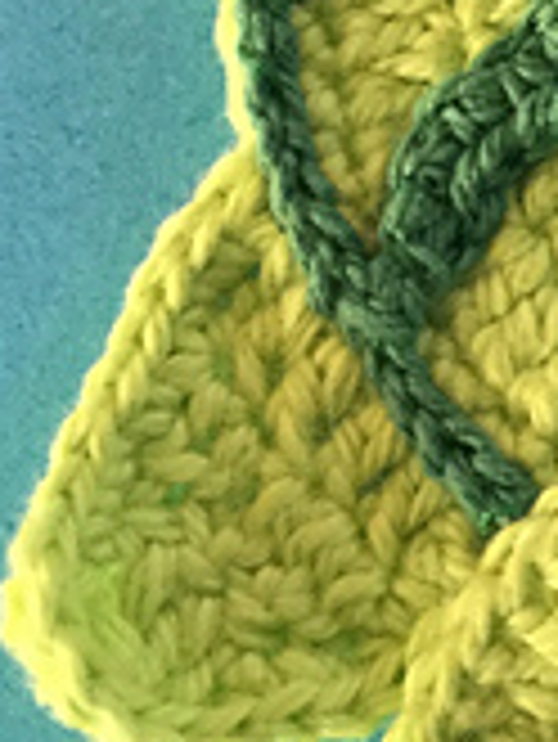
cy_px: 153
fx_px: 2576
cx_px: 886
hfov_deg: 11.7
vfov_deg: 16.3
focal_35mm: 120
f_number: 2.4
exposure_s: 1/33
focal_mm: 3.3
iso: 160
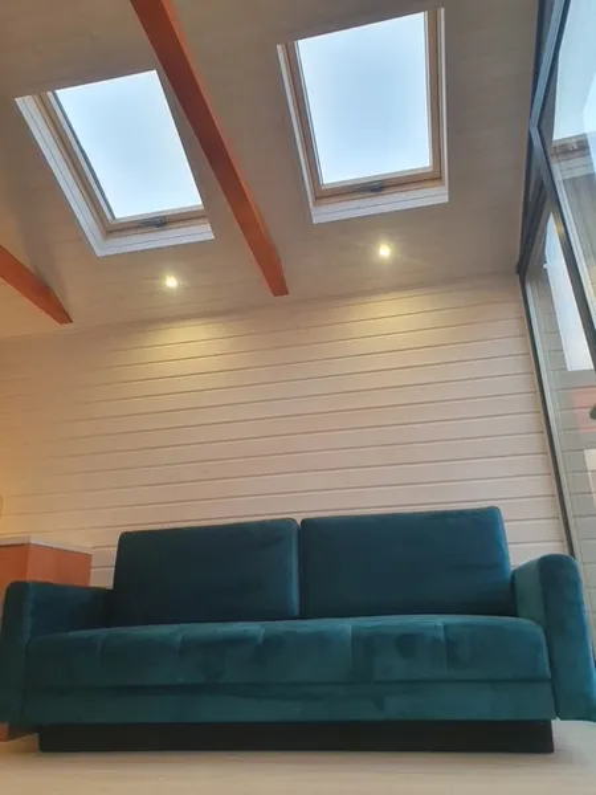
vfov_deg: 67.3
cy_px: 398
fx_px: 597
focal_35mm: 26
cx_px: 298
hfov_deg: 53.1
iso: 125
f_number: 2.4
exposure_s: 1/100
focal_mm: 4.32
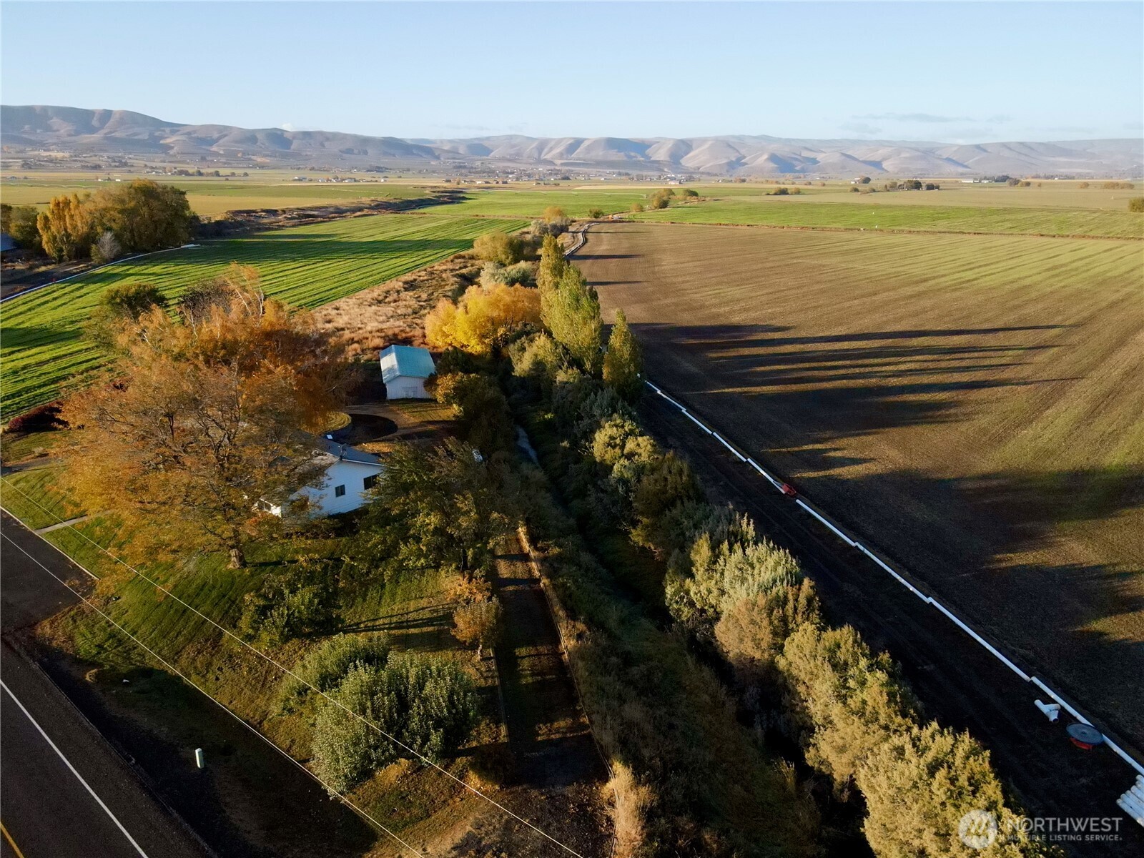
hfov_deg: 71.6
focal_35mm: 24
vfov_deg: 56.8
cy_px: 429
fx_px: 793
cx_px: 572
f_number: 2.8
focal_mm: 4.5
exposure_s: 1/2000
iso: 800
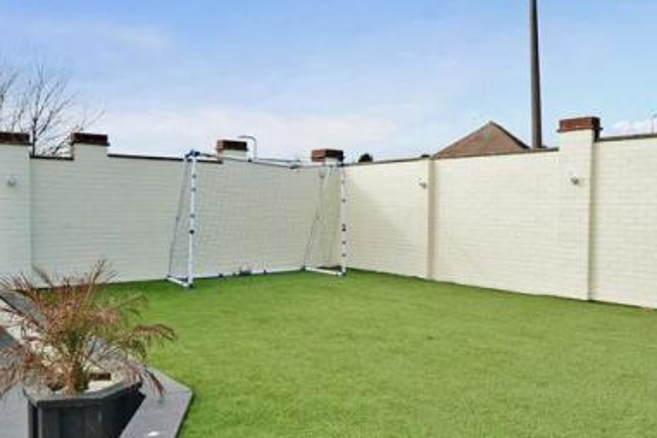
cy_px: 249
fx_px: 566
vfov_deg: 42.2
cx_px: 369
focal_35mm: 31
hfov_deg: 60.1
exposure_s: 1/250
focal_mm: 12
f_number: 8
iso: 400
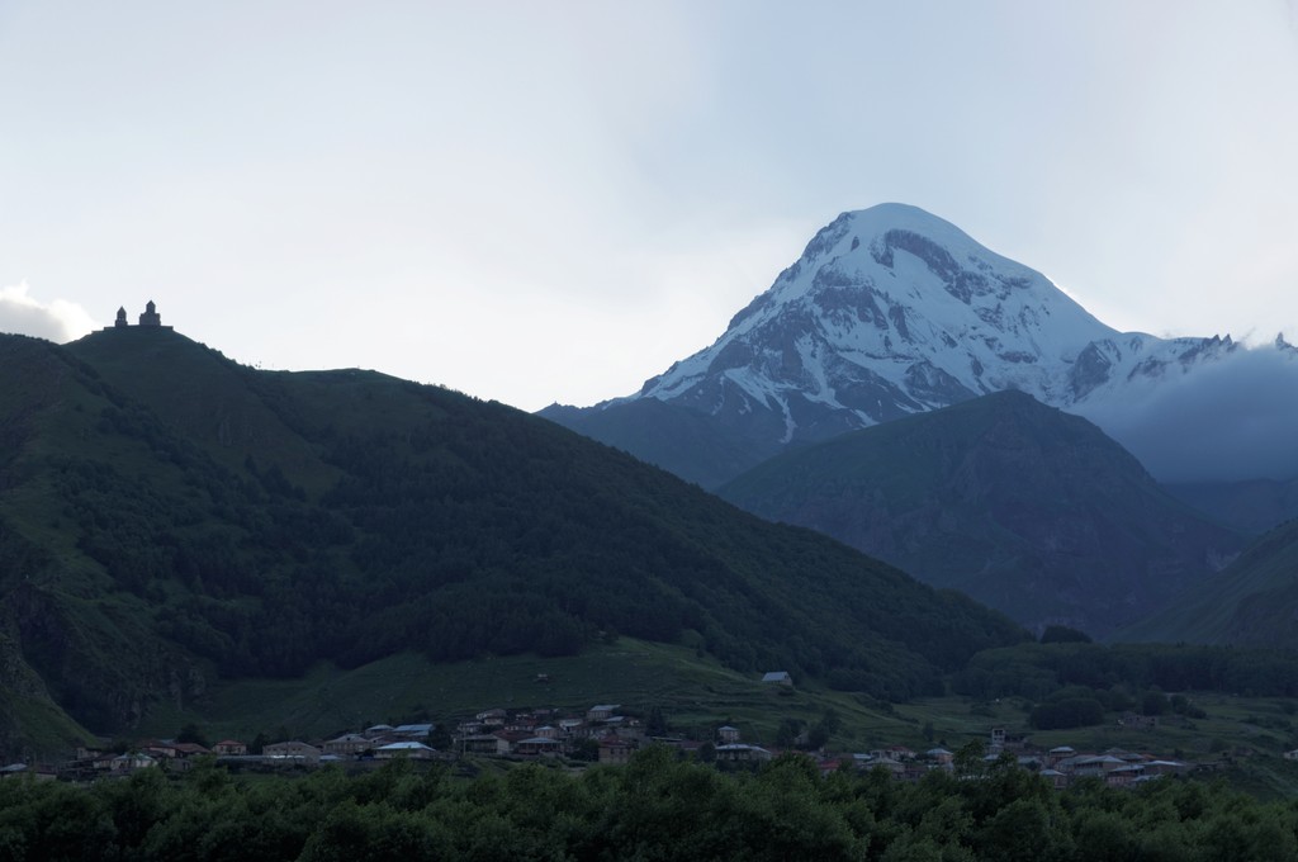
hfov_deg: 27.0
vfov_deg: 18.1
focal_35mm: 75
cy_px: 431
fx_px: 2701
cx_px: 649
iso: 100
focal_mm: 50
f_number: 5.6
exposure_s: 1/250
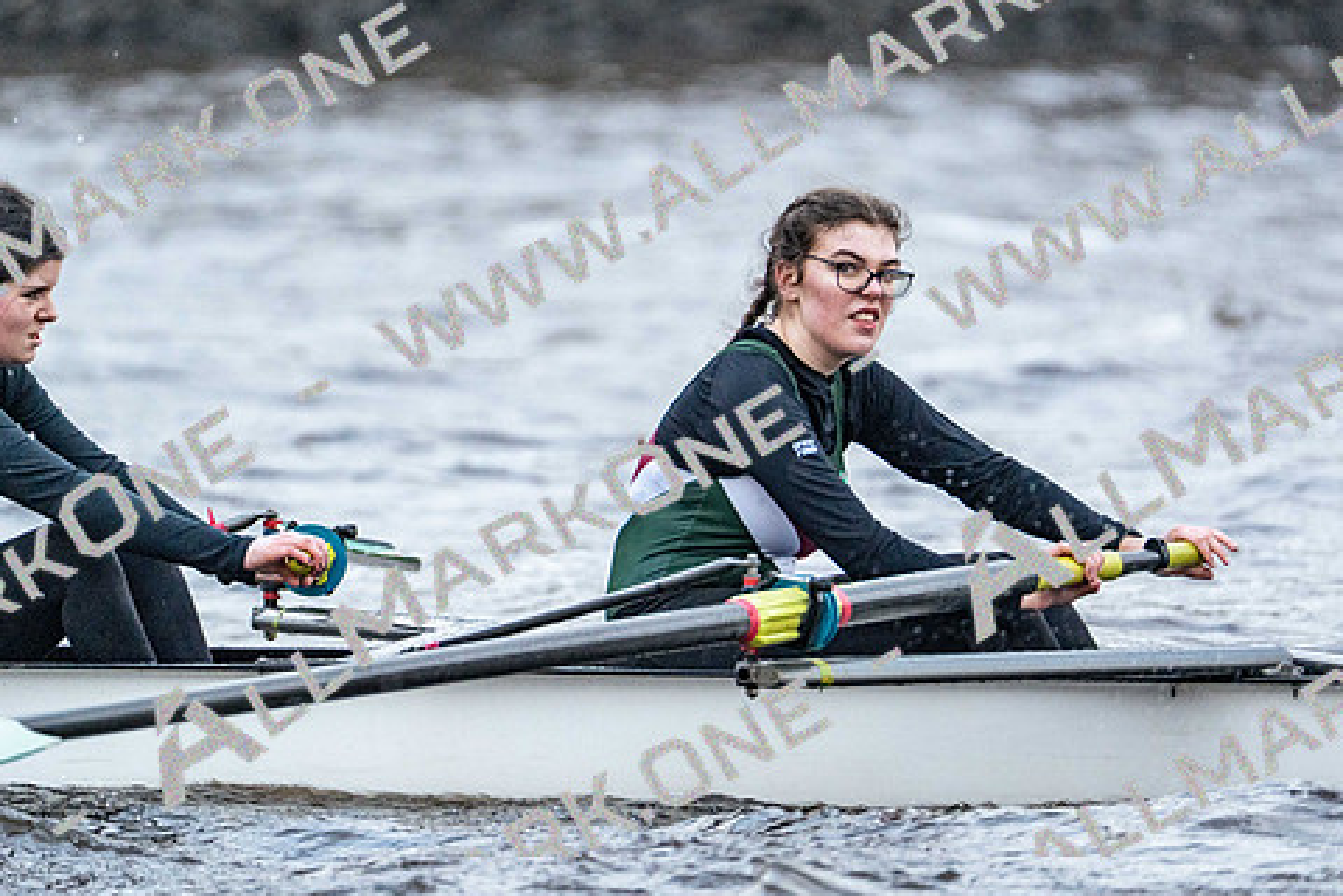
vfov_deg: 2.3
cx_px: 722
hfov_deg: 3.4
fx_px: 22344
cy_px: 377
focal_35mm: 599
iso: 6400
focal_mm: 496
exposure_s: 1/1600
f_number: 6.3
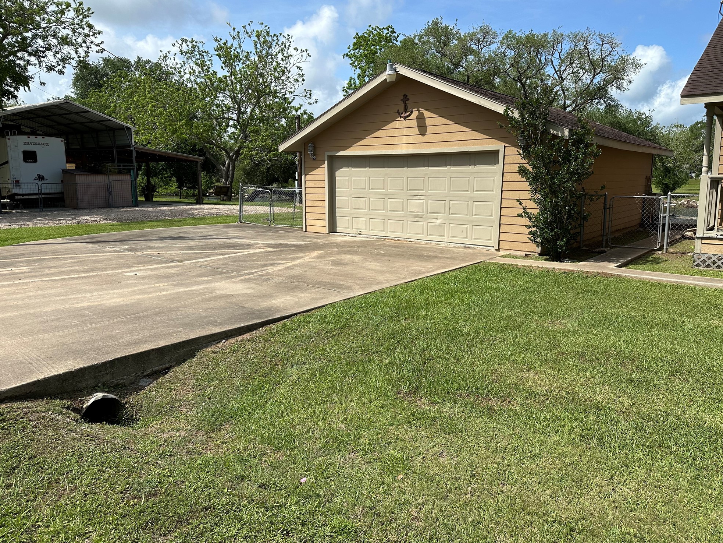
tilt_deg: -7.2
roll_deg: +0.0
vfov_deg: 54.9
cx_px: 364
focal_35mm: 25
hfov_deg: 69.4
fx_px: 522
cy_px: 261
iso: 80
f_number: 1.78
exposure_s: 1/5000
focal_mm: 6.86
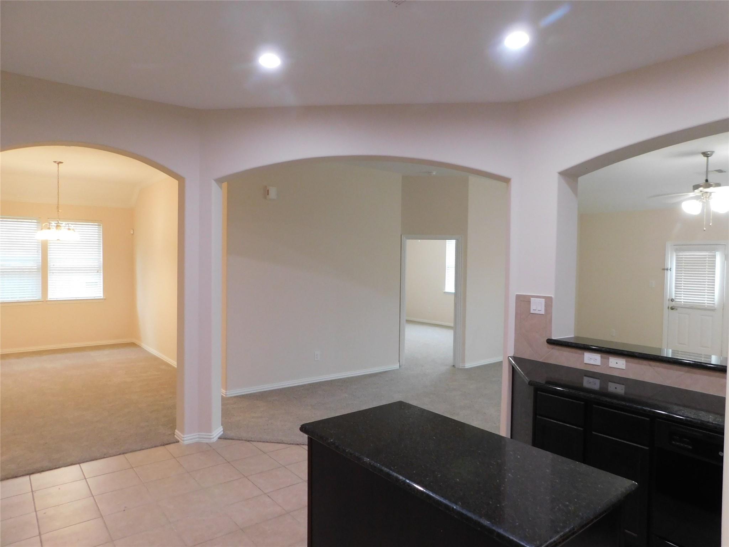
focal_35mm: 23
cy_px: 274
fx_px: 484
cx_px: 364
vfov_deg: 58.9
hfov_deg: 73.9
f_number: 3
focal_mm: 4
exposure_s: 1/30
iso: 360
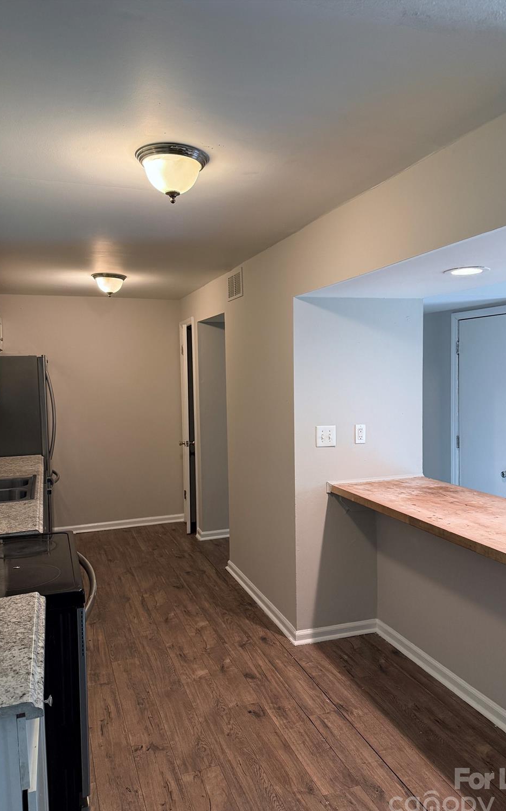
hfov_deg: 47.6
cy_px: 413
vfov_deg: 70.4
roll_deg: +0.8
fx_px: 574
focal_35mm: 26
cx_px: 261
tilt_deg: -3.2
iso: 250
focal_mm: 6.76
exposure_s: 1/60
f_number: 1.78
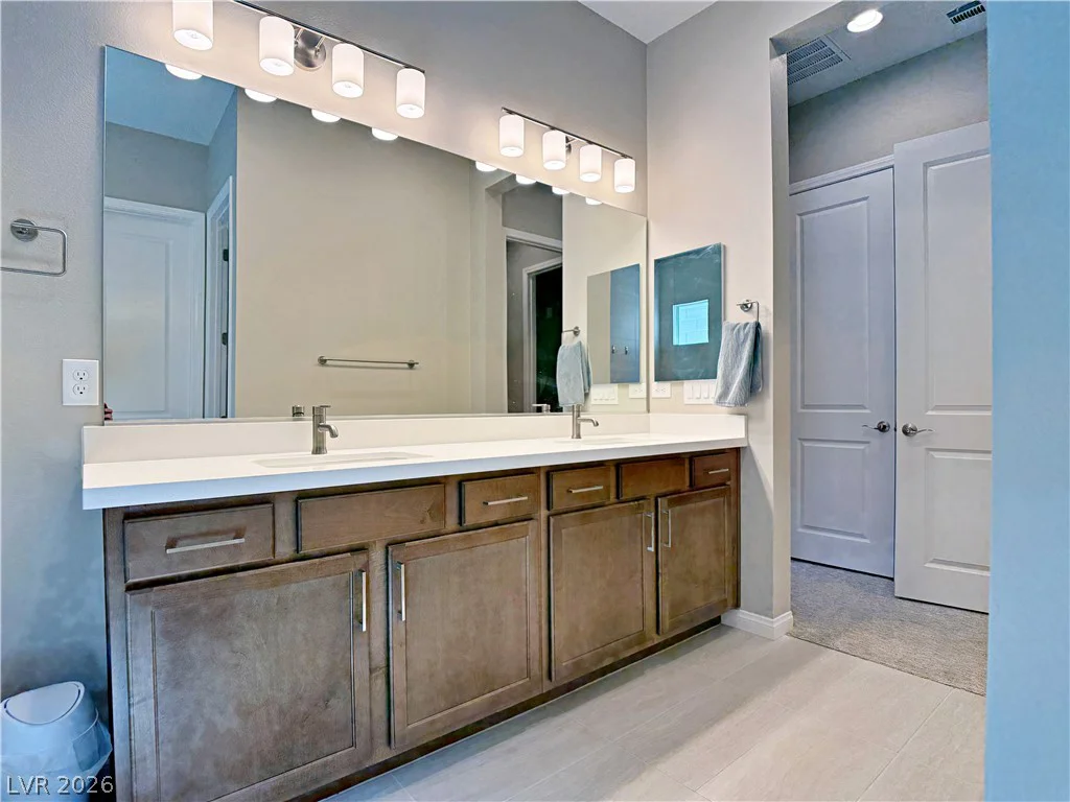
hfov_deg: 71.6
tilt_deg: -0.3
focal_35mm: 24
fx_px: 742
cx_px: 535
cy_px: 401
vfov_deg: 56.8
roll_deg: +0.9
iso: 160
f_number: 1.78
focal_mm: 6.76
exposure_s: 1/235
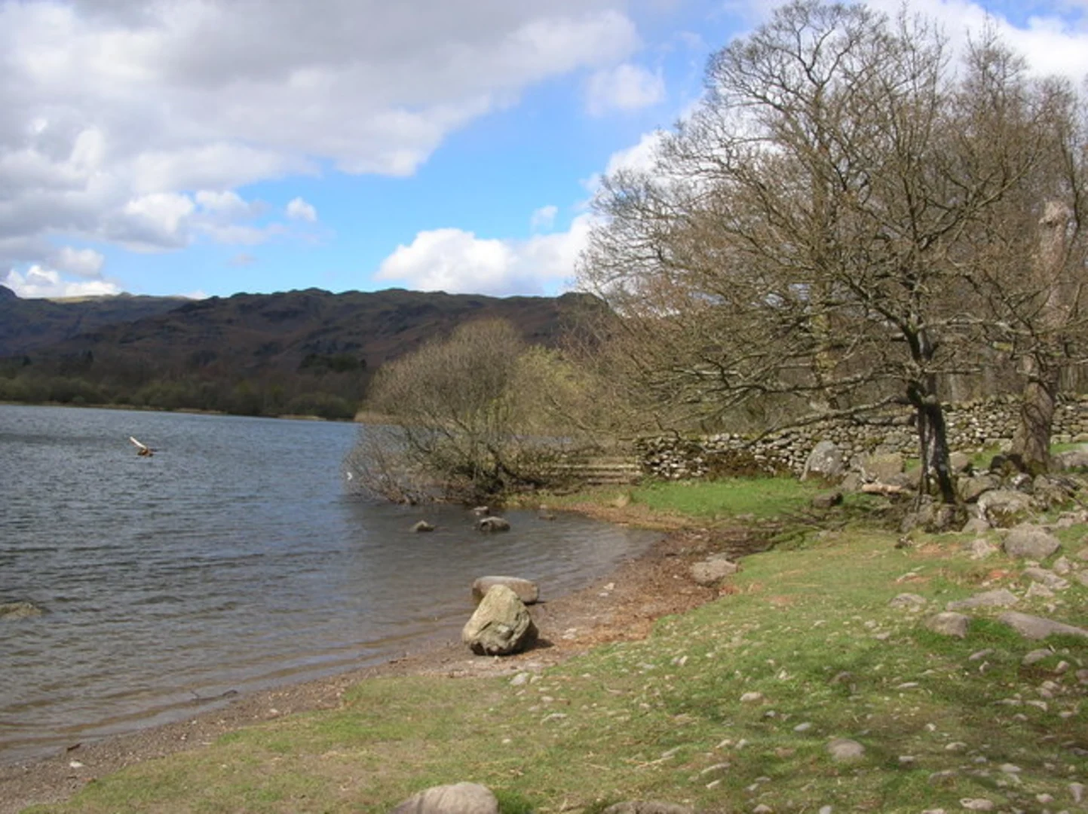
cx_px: 544
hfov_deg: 52.7
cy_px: 407
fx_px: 1099
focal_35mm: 35
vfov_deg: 40.6
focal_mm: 5.8
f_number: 5.6
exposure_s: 1/226
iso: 50
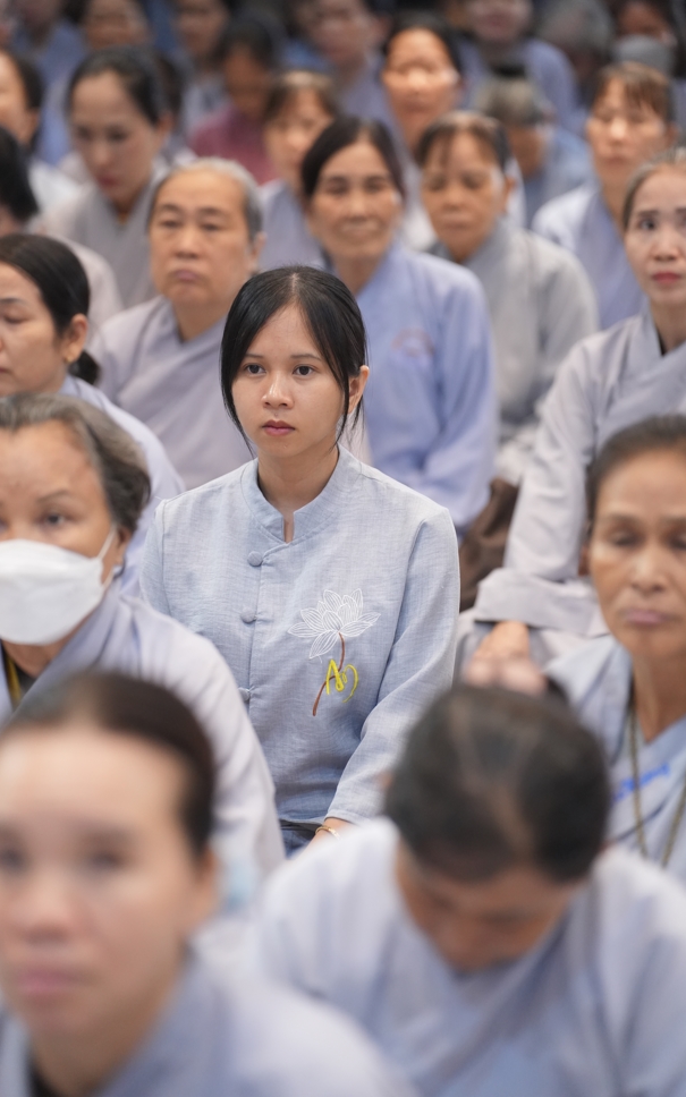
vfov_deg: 13.6
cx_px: 334
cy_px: 548
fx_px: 4607
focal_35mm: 154
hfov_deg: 8.5
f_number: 2.8
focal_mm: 150
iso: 3200
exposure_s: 1/200
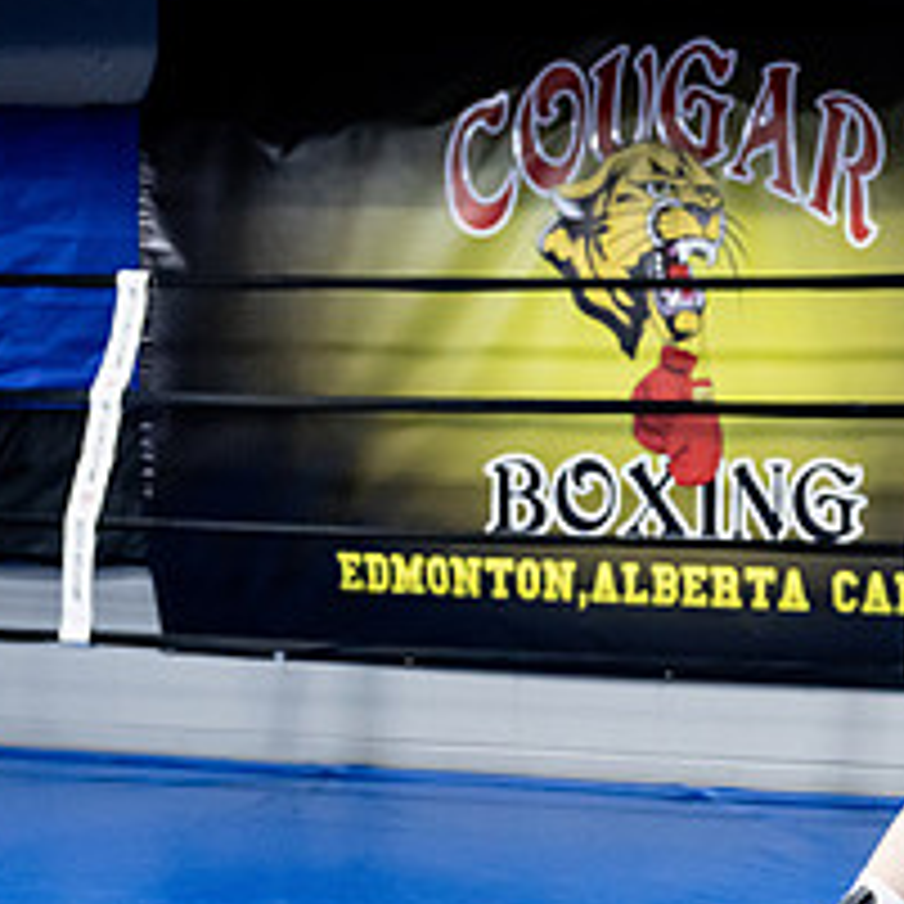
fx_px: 2393
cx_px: 1129
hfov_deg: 19.9
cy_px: 510
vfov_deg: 21.4
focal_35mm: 81
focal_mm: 33
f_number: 2.8
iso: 8000
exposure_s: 1/1000
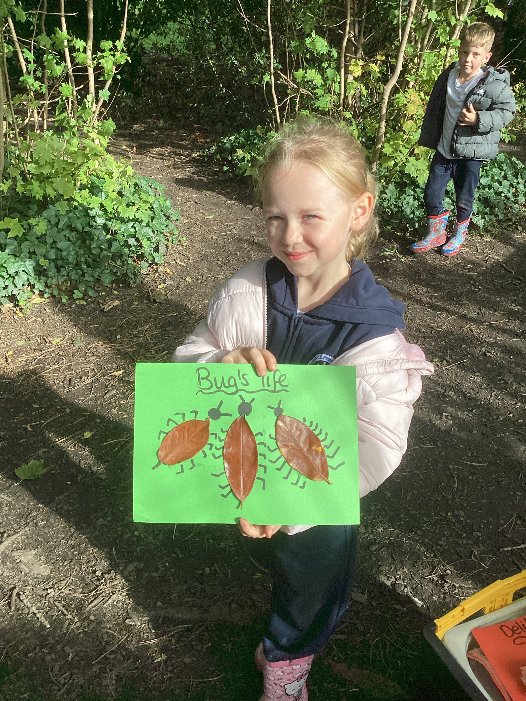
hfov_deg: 44.2
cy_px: 361
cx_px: 271
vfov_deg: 56.8
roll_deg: -1.6
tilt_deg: -30.8
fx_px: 648
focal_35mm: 32
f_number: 2.4
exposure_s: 1/981
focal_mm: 3.3
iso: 25
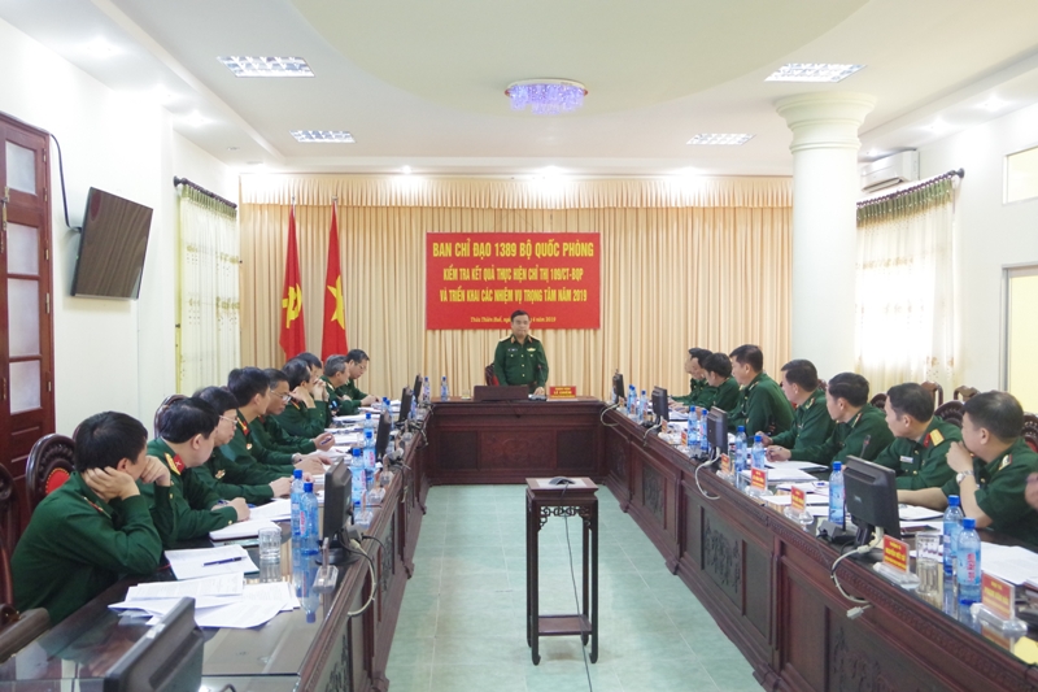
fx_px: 1038
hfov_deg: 53.1
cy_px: 346
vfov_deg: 36.9
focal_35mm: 36
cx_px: 519
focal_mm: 24
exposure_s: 1/30
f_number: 5.6
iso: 3200
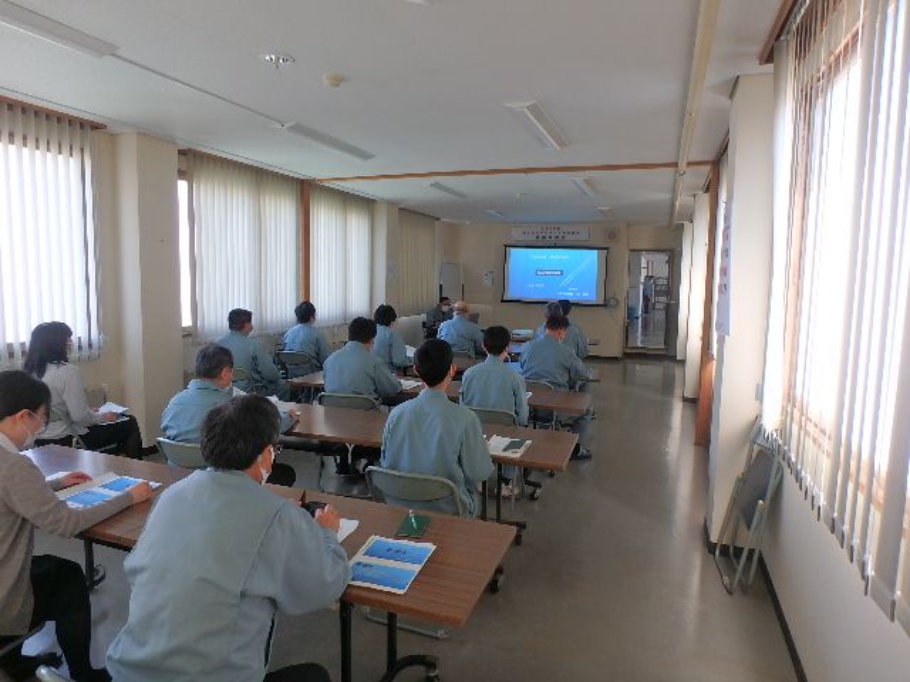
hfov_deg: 79.0
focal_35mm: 21
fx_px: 552
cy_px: 341
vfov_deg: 63.4
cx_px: 455
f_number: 3.5
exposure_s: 1/60
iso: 125
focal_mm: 3.7
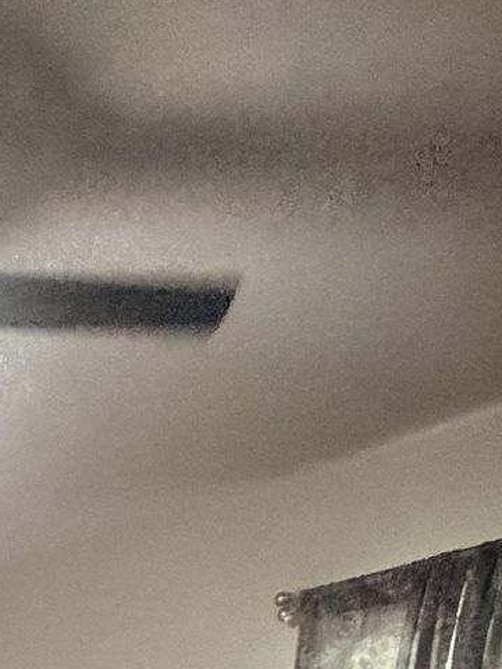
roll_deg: -1.5
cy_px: 1239
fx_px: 1295
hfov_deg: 19.1
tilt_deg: -11.9
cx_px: -266
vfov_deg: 20.0
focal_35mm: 67
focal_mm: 2.22
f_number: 2.2
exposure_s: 1/40
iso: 1250
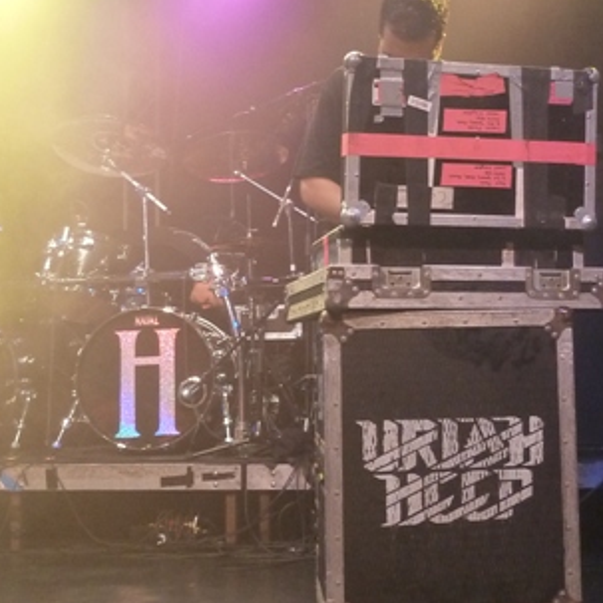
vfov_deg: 30.4
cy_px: 221
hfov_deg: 29.9
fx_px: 1104
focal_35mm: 56
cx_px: 472
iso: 320
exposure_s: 1/30
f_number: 3.3
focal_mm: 4.1
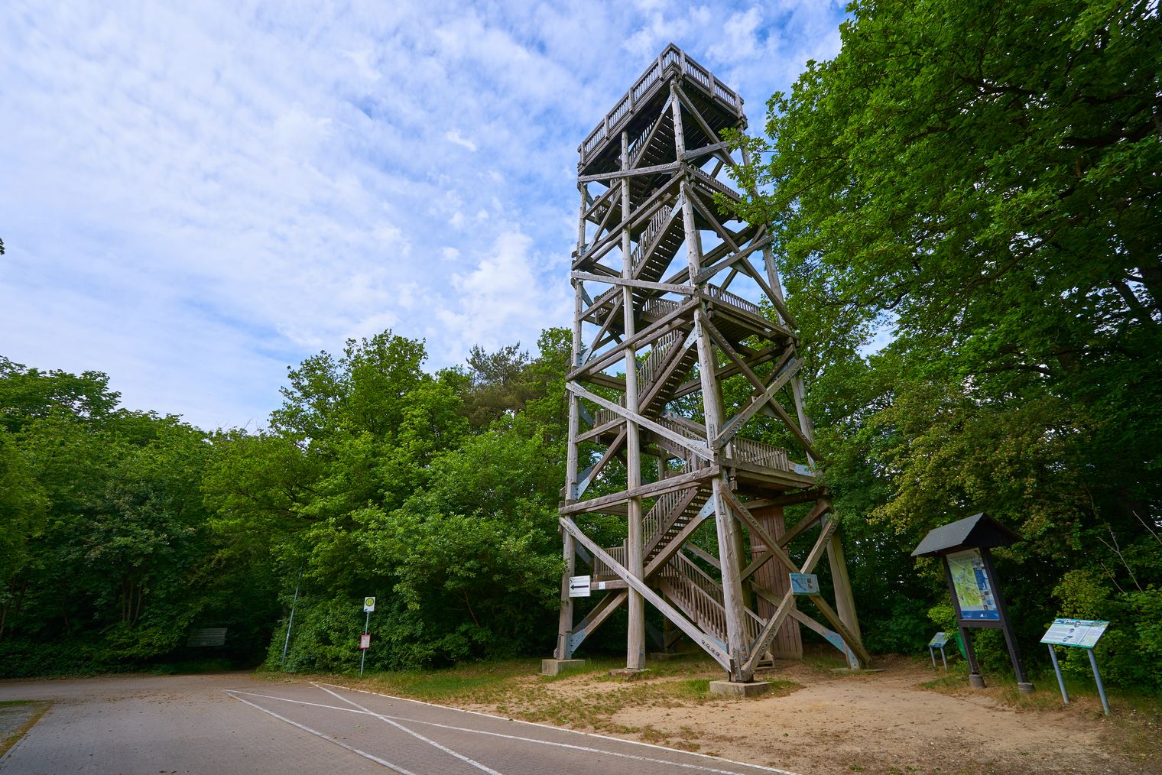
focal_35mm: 16
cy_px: 388
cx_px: 581
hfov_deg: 96.7
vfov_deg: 73.8
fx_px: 517
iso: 100
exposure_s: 1/640
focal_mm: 16
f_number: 4
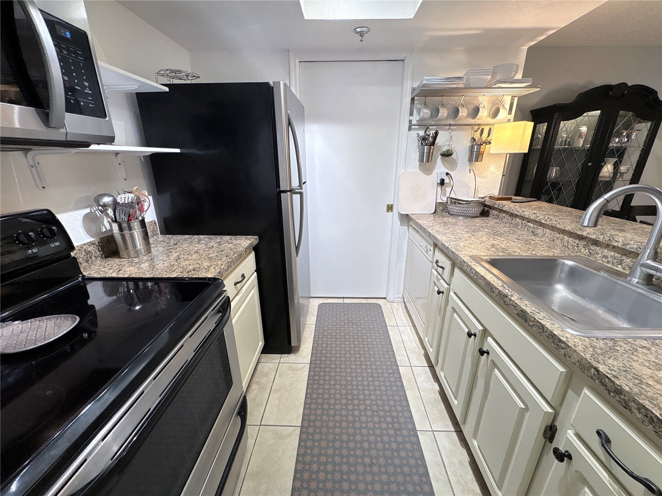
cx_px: 331
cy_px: 248
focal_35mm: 14
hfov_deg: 102.1
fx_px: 268
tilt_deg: -19.0
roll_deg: +0.6
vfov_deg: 85.7
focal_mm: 2.22
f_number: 2.2
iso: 160
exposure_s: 1/60
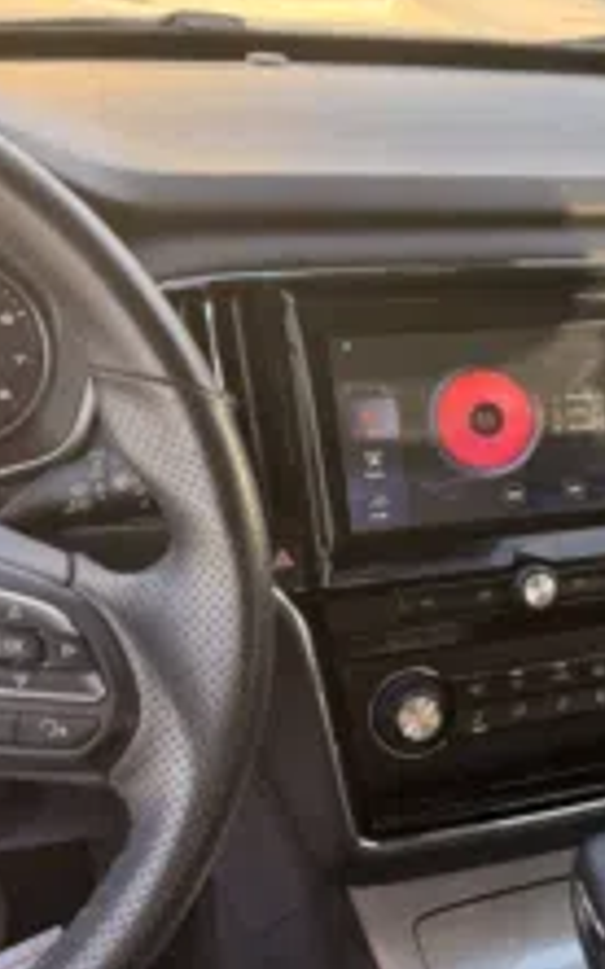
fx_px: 1214
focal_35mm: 46
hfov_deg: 26.6
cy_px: 588
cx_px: 587
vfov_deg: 43.3
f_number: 1.78
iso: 125
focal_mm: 6.76
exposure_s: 1/208
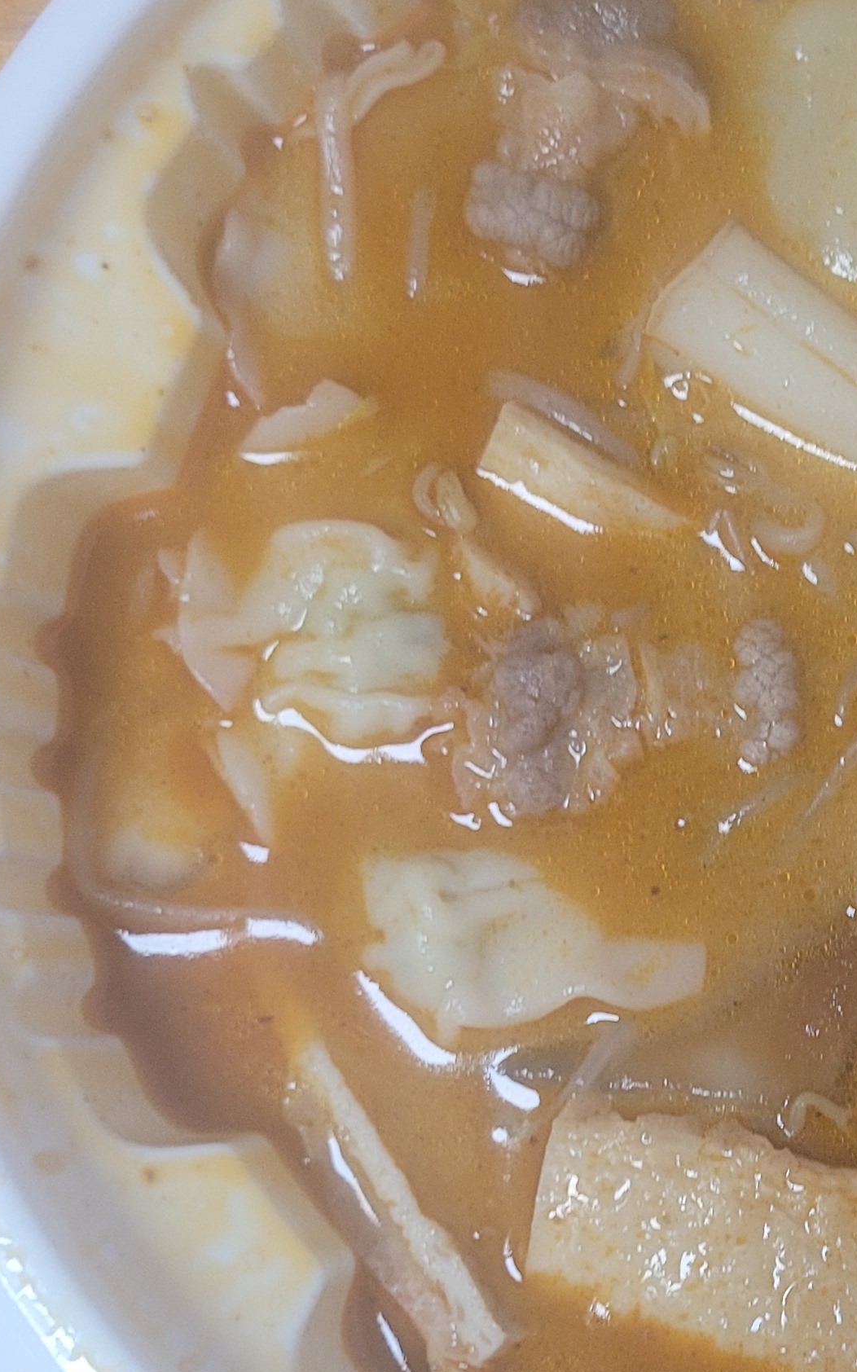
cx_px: 951
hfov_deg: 18.9
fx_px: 2467
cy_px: 912
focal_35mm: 66
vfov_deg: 30.8
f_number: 1.8
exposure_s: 1/60
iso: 200
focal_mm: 5.4
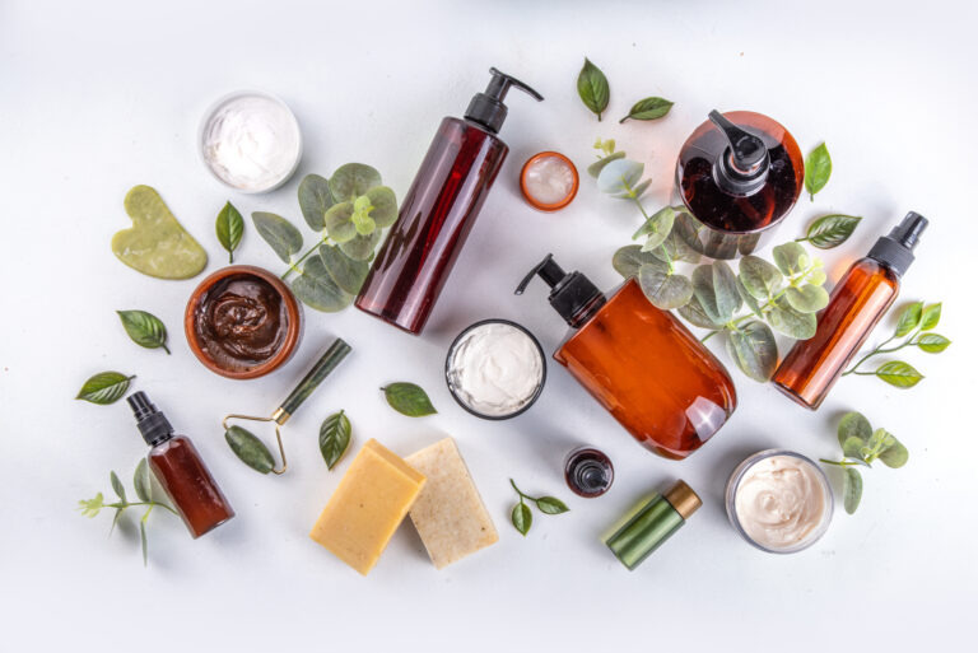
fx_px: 1305
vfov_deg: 28.1
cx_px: 489
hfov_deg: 41.1
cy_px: 326
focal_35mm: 48
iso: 100
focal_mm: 48
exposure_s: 1/200
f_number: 16
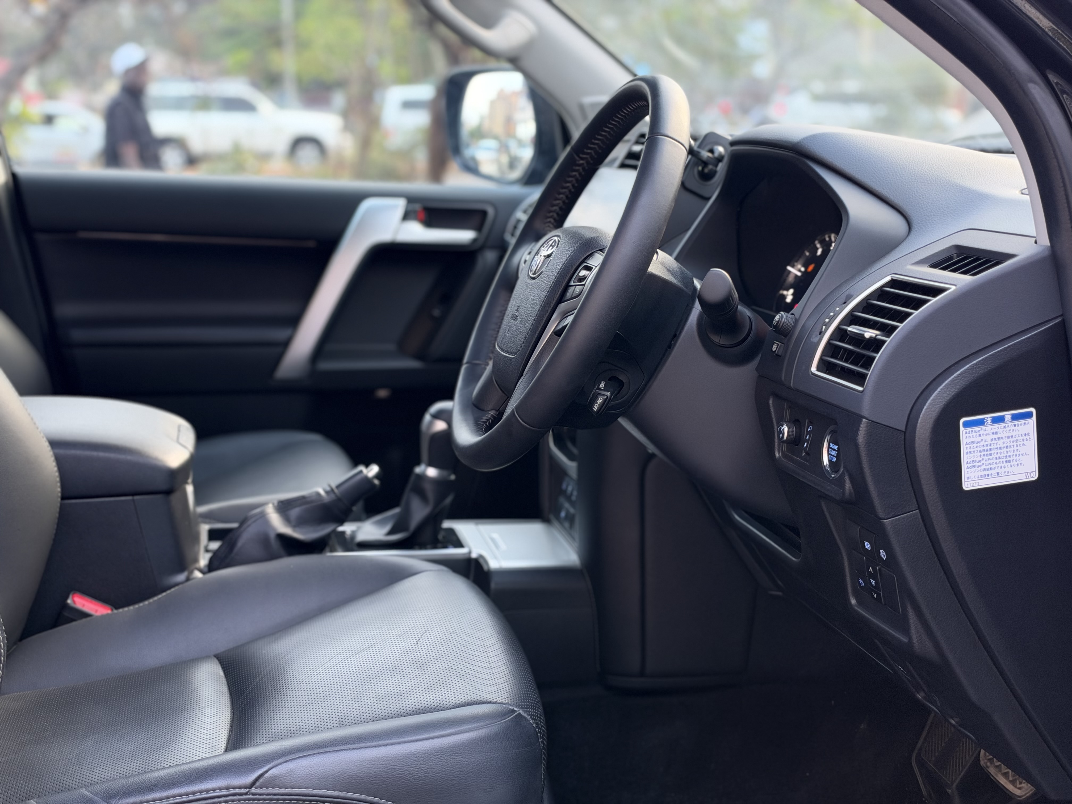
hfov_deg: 39.7
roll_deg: +1.3
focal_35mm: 48
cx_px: 536
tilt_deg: -11.2
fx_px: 1486
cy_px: 402
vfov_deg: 30.3
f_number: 1.48
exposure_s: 1/46
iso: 200
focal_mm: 6.93
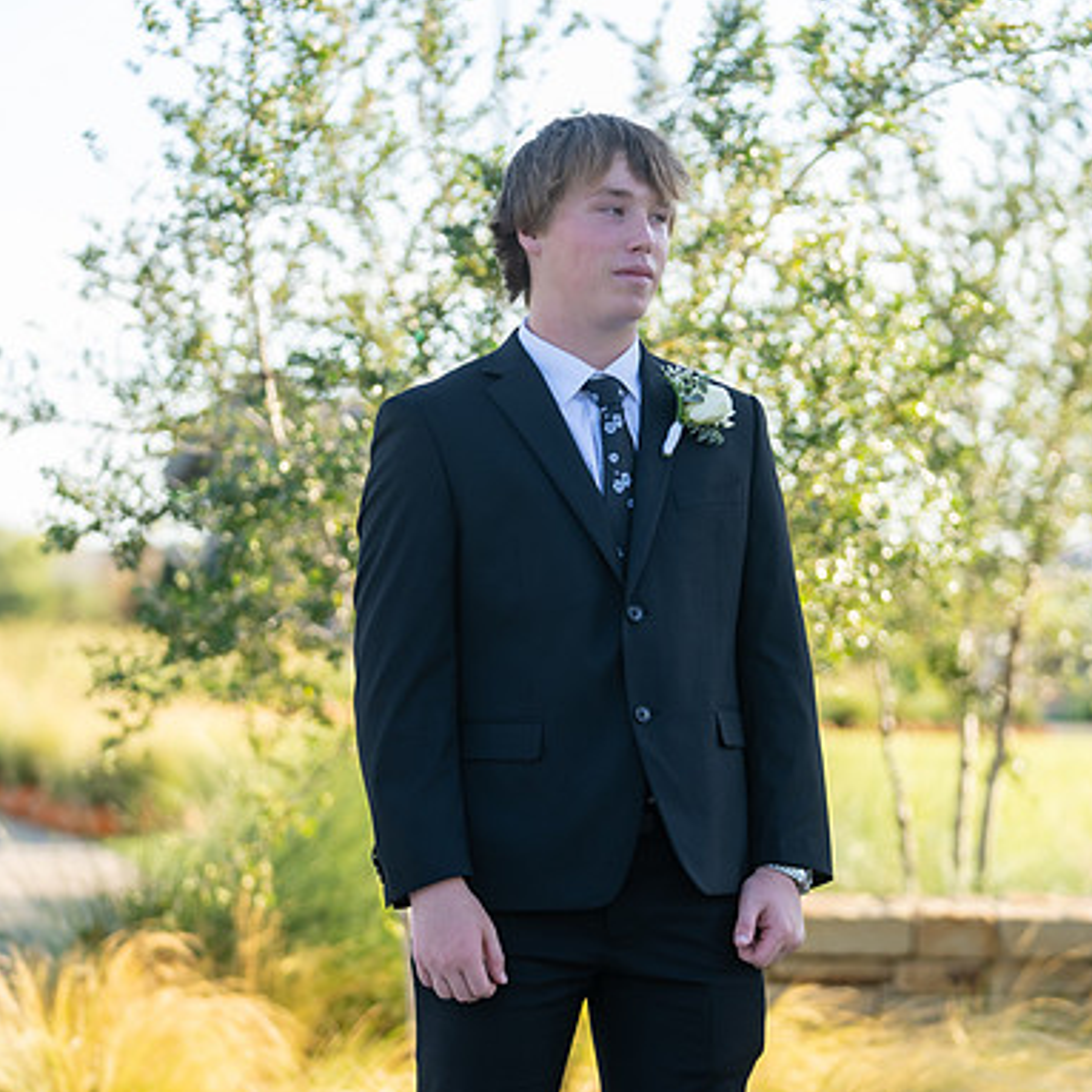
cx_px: 570
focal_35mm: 121
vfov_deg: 14.4
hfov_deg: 14.4
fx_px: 4319
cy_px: 546
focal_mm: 94
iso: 100
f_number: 2.8
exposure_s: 1/320
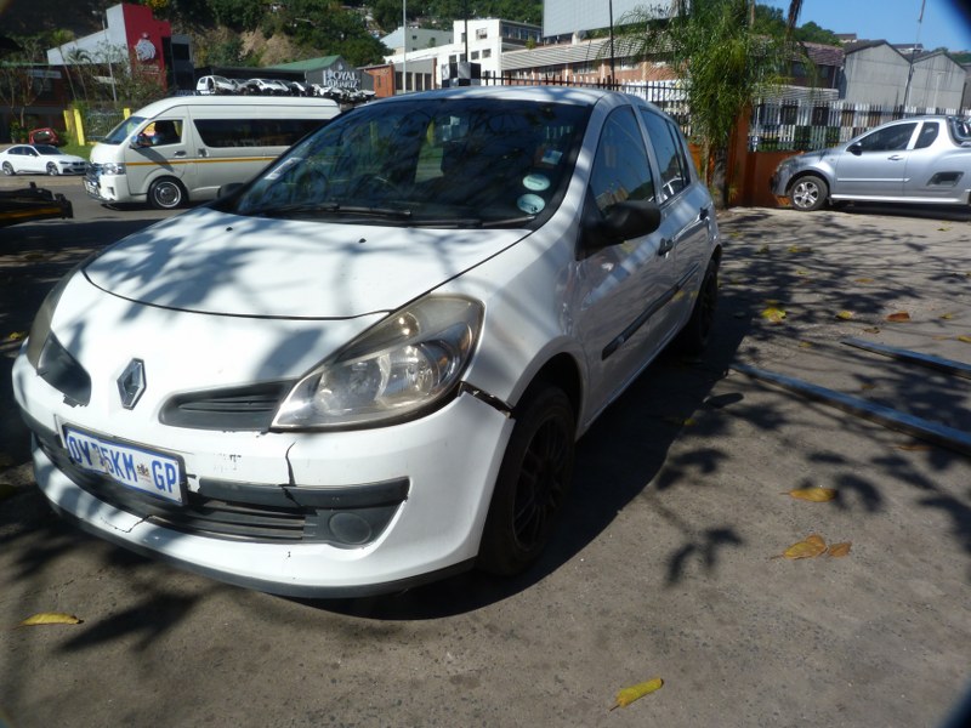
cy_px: 364
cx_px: 486
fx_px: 701
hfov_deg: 69.4
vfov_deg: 54.9
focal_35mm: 25
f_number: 5.6
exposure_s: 1/320
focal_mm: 4.5
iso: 80
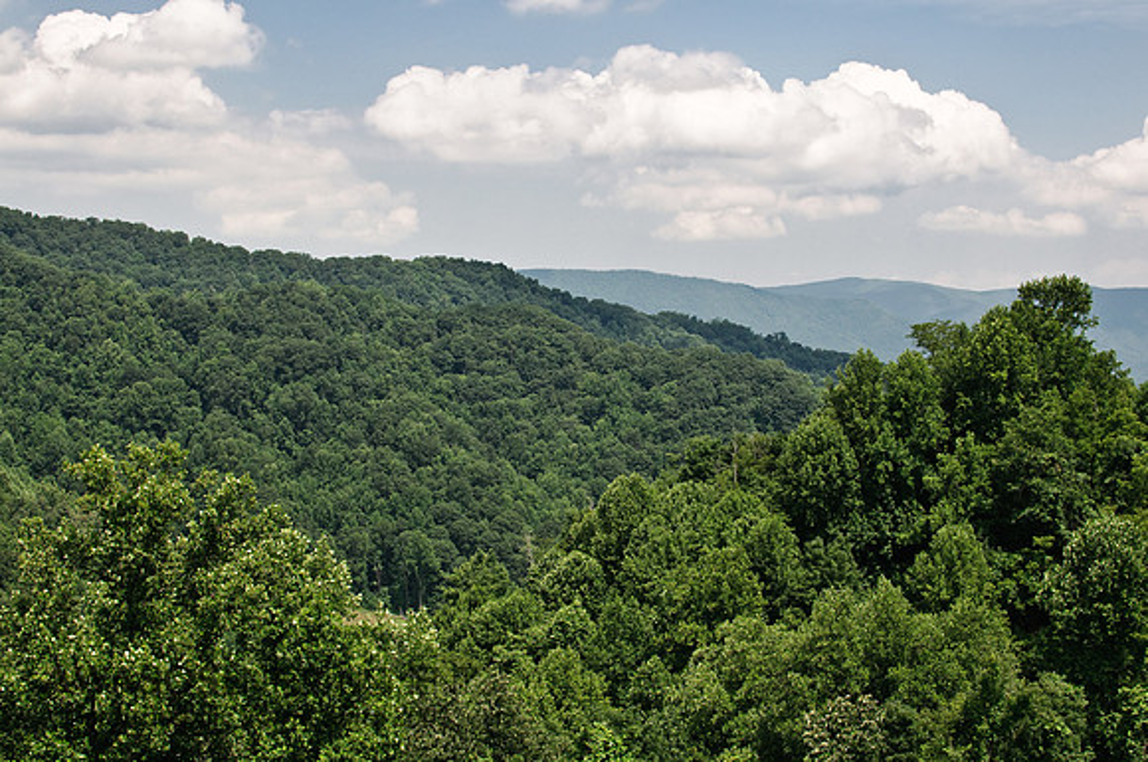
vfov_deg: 25.7
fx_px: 1672
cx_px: 574
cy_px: 381
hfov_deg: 37.9
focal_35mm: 52
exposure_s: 1/800
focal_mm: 35
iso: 200
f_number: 5.6
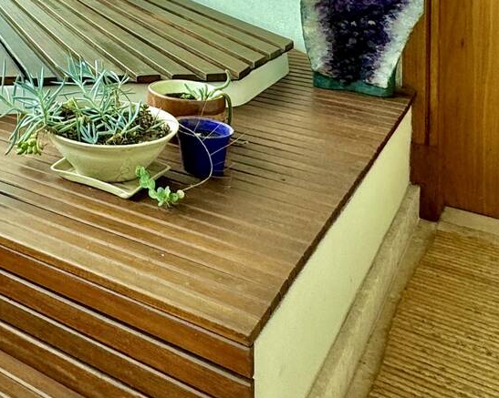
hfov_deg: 39.5
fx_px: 531
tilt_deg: -2.9
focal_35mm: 36
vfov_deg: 32.9
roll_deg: -0.5
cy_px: -92
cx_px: -68
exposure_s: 1/713
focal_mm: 2.22
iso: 40
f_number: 2.2
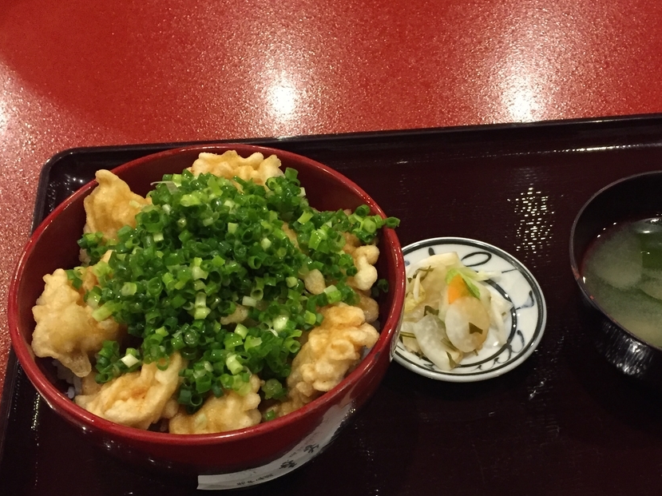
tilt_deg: -54.4
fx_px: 803
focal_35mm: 42
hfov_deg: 44.6
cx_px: 388
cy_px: 335
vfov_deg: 34.0
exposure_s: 1/30
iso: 250
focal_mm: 4.15
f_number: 2.2
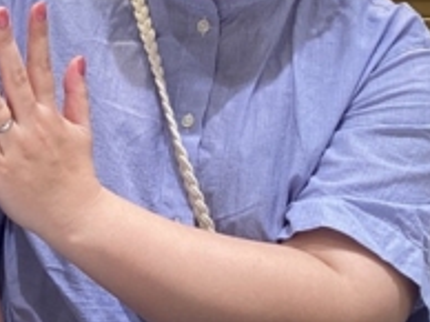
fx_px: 1191
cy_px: 0
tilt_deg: -8.4
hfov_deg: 19.0
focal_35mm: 96
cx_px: -120
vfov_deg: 15.1
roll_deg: -1.1
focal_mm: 3.3
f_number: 2.4
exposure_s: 1/60
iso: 64
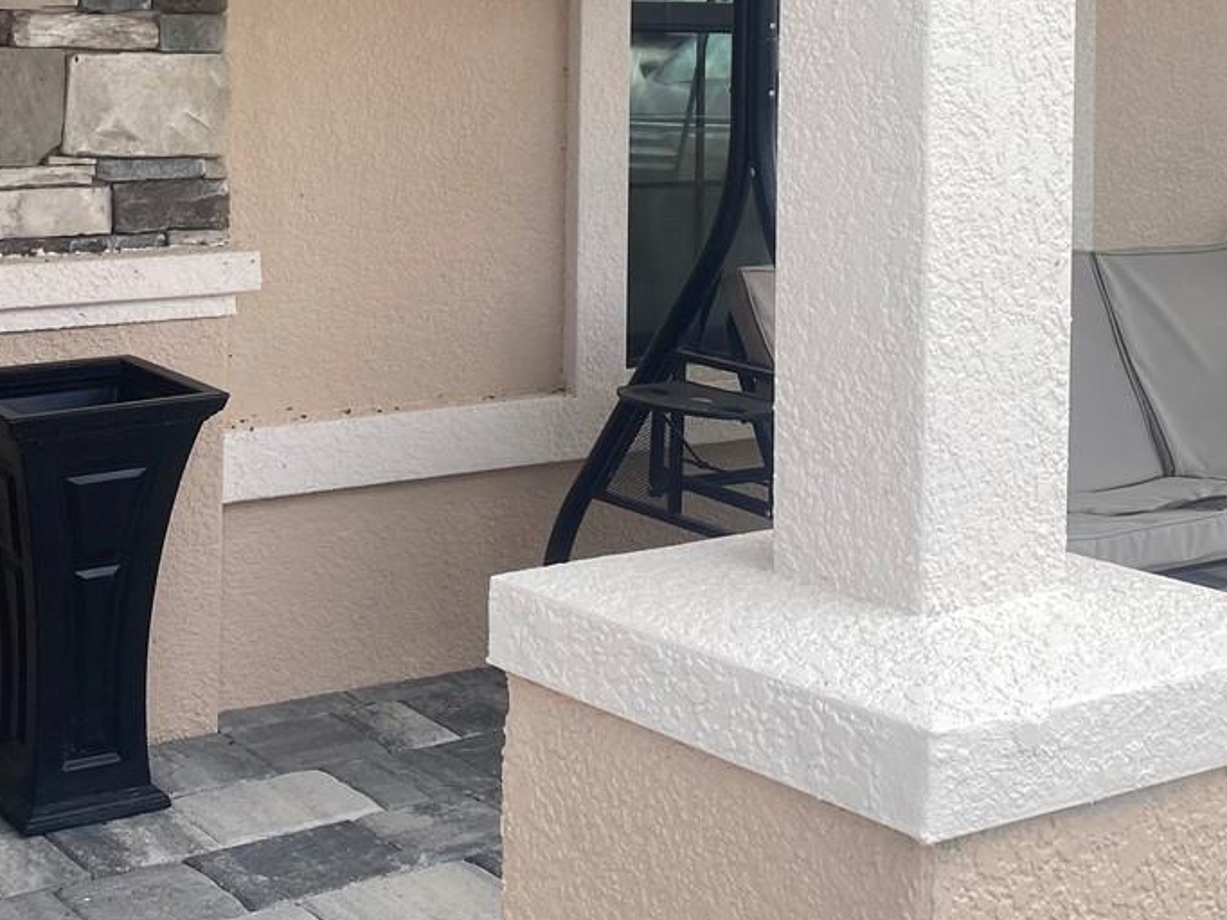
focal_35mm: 61
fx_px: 2161
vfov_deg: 23.0
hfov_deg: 31.4
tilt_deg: -1.5
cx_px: 405
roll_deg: -1.5
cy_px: -5
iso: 32
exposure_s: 1/279
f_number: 1.8
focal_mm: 4.25
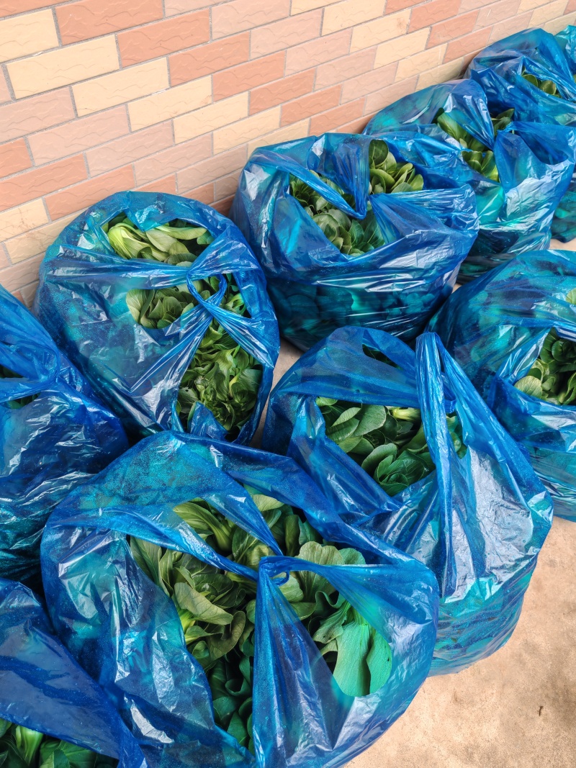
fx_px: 599
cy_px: 384
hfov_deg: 51.3
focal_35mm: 27
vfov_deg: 65.3
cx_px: 288
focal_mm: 5.52
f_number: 1.95
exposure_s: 1/470
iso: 50
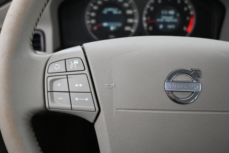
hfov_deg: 49.6
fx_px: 248
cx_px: 114
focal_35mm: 39
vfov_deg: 34.2
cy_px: 76
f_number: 4.5
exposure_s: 1/60
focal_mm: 26
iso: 6400
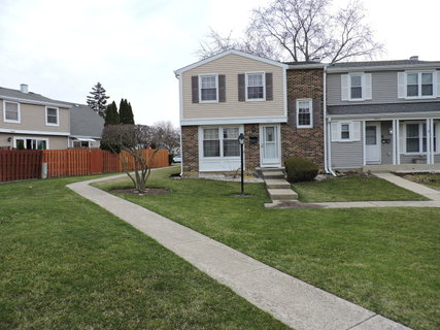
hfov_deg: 71.6
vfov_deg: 56.8
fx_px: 305
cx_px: 220
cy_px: 165
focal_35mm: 24
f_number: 3
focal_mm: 4.3
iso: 100
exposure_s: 1/800
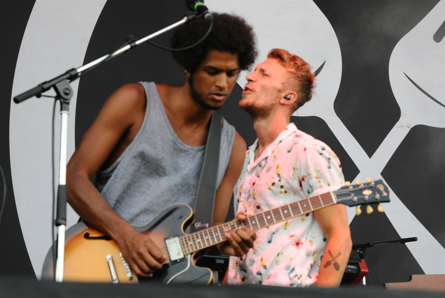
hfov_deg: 24.7
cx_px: 222
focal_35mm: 82
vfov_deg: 16.7
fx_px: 1015
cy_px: 149
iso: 1250
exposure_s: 1/400
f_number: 8
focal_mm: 82
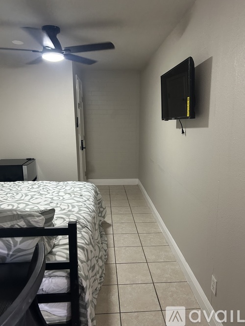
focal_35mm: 26
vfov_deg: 67.3
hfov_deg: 53.0
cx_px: 122
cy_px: 163
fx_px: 245
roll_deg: +0.0
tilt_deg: -10.6
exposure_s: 1/60
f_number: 1.5
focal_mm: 5.7
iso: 320
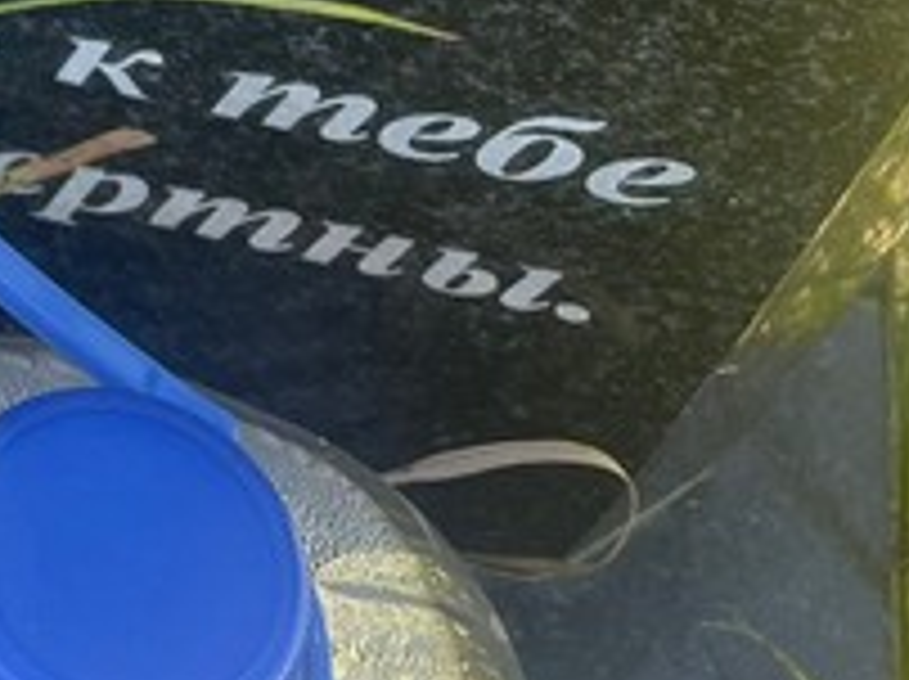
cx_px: -522
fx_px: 2702
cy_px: -536
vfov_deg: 13.0
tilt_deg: -47.5
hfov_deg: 17.0
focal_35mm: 103
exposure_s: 1/212
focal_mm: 4.2
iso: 32
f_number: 1.6
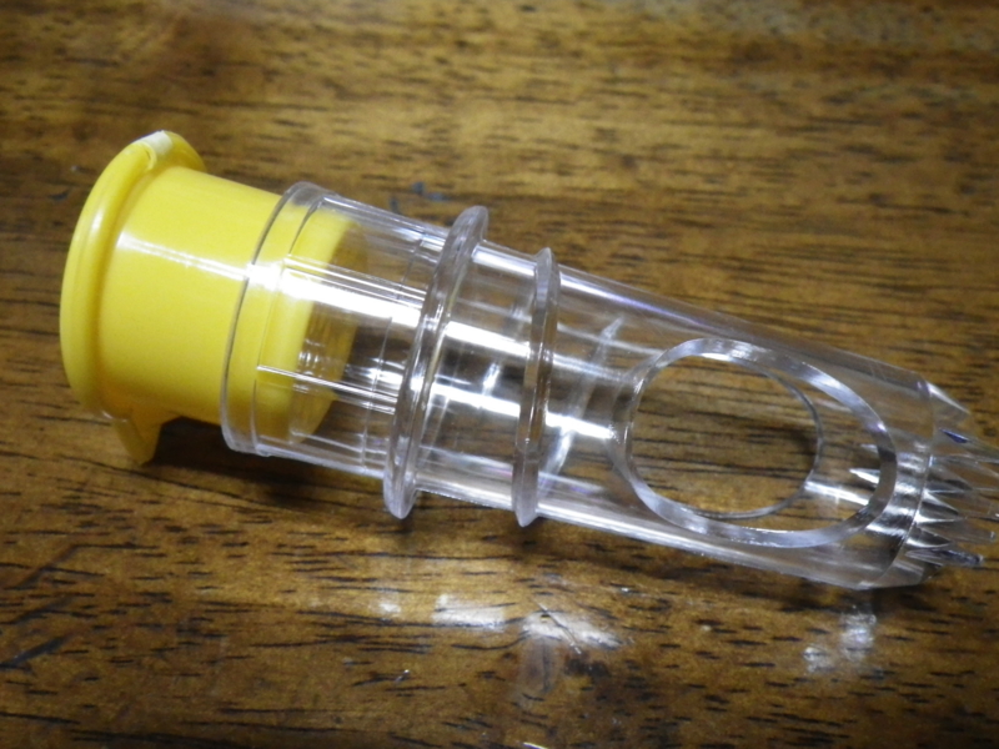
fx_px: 981
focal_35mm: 34
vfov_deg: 41.8
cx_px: 500
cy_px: 374
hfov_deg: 54.0
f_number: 3.8
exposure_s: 1/15
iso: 800
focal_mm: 6.1
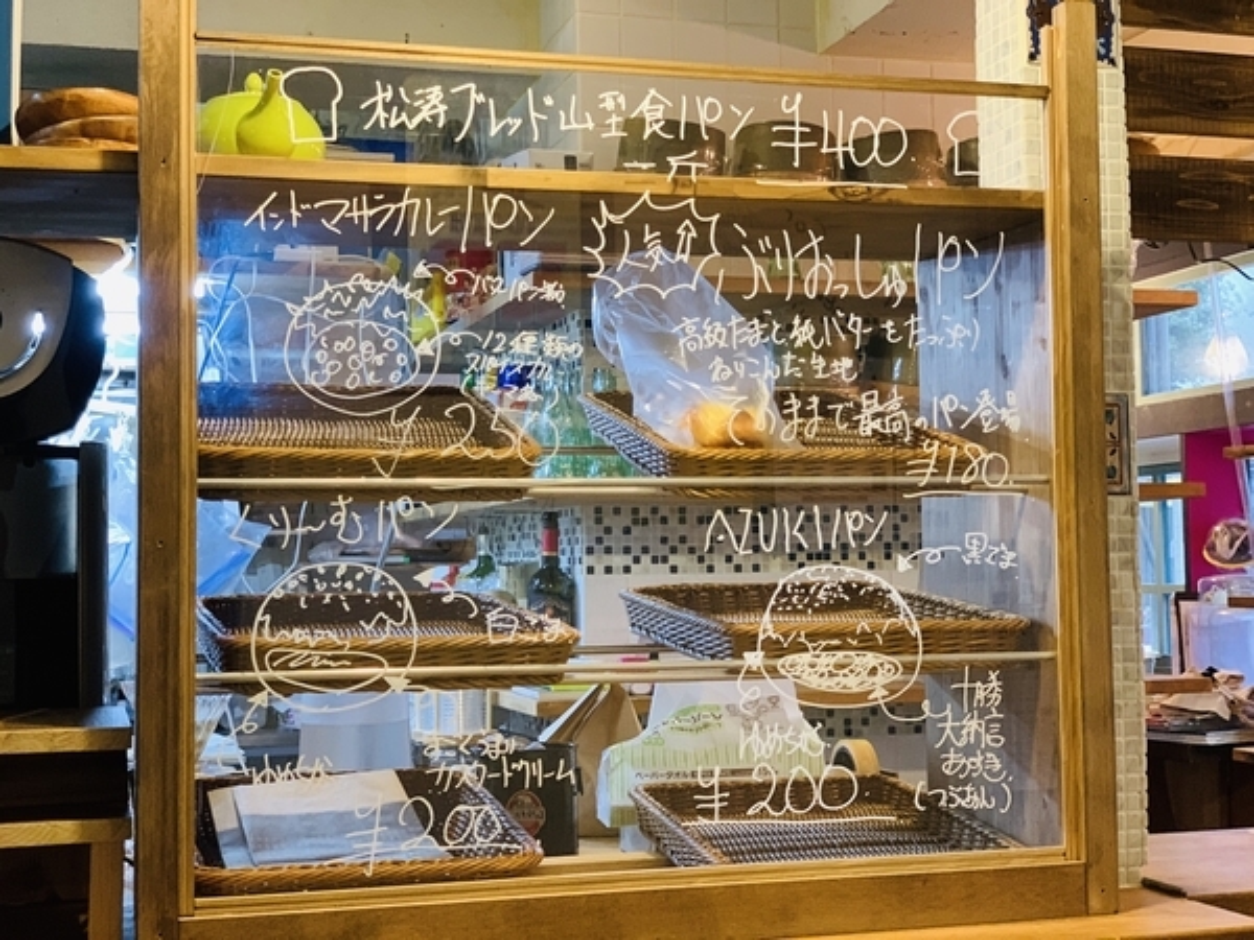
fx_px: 1884
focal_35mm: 52
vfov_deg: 28.0
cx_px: 627
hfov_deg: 36.8
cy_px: 470
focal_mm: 6
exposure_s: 1/33
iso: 320
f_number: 2.4
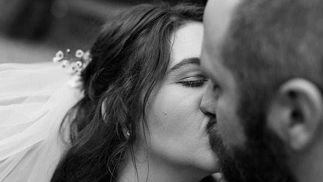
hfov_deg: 39.2
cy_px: 99
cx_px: 161
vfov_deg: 22.6
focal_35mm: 53
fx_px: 454
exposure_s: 1/125
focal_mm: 50
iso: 800
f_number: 2.2
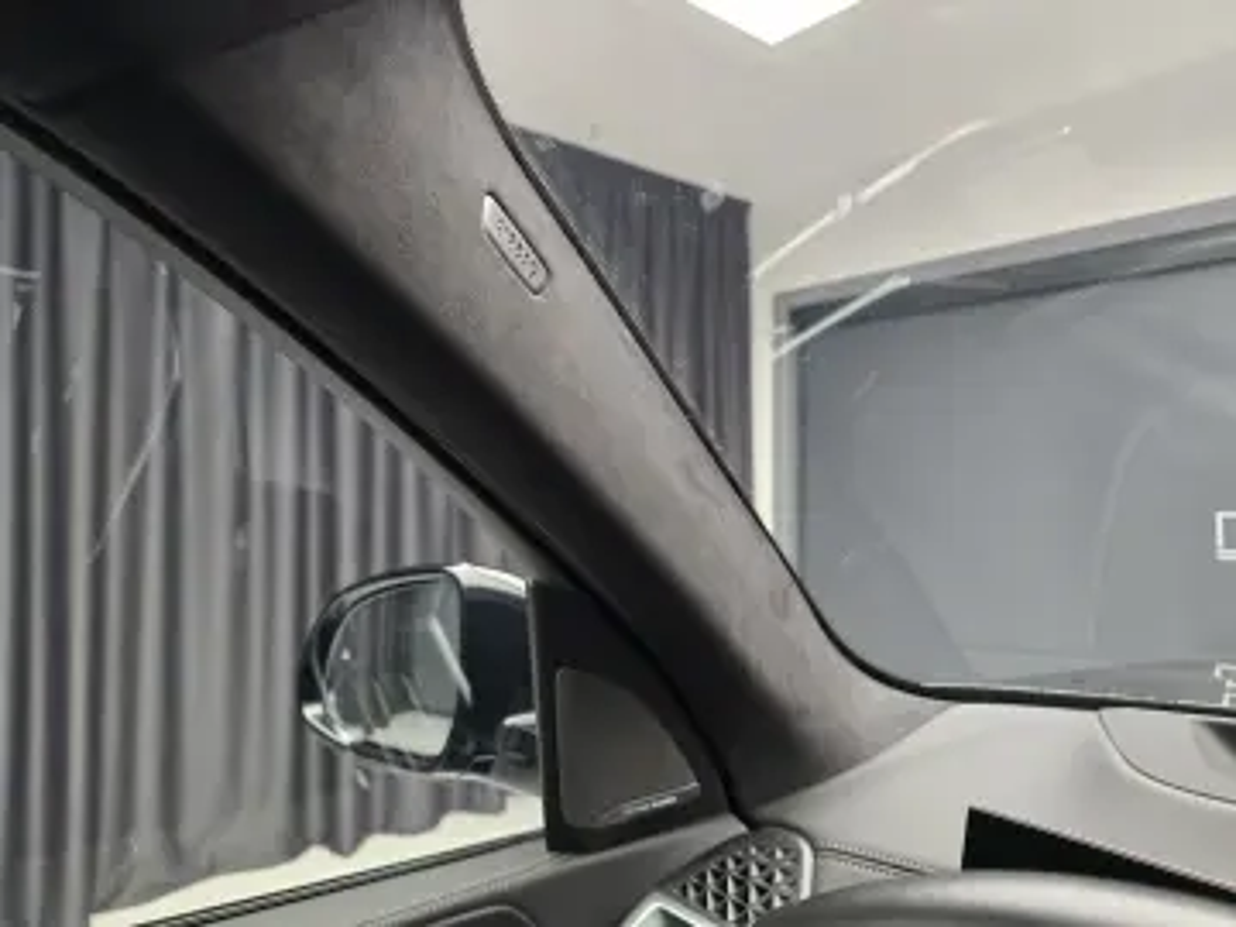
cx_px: 618
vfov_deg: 58.9
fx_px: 821
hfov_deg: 73.9
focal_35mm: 23
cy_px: 464
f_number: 1.7
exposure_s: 1/100
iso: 400
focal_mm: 6.3
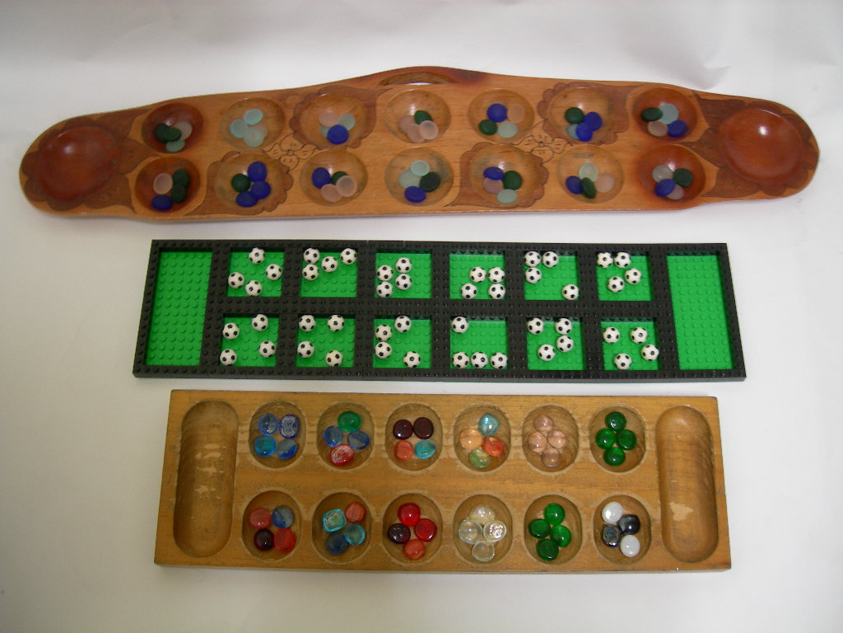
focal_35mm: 38
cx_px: 422
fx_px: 925
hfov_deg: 49.0
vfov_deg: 37.7
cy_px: 316
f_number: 2.8
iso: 85
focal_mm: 7.8
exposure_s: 1/3.8
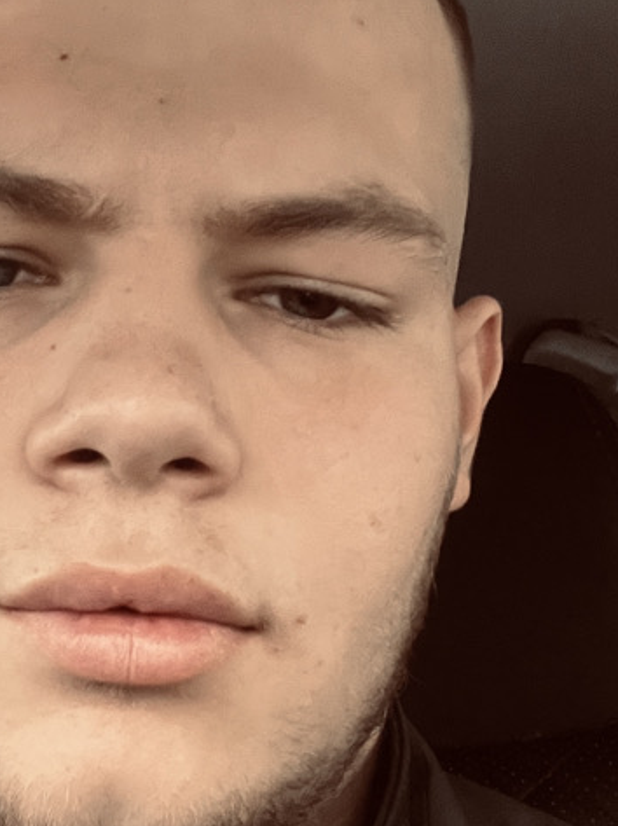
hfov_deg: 22.4
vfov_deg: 29.8
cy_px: 382
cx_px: 189
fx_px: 1549
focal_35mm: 65
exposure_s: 1/30
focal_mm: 2.71
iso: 640
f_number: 2.2
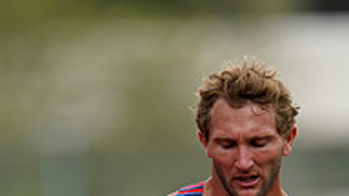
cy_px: 377
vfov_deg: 0.8
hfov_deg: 1.5
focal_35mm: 1470
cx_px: 247
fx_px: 13604
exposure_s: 1/640
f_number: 4
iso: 320
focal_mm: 600
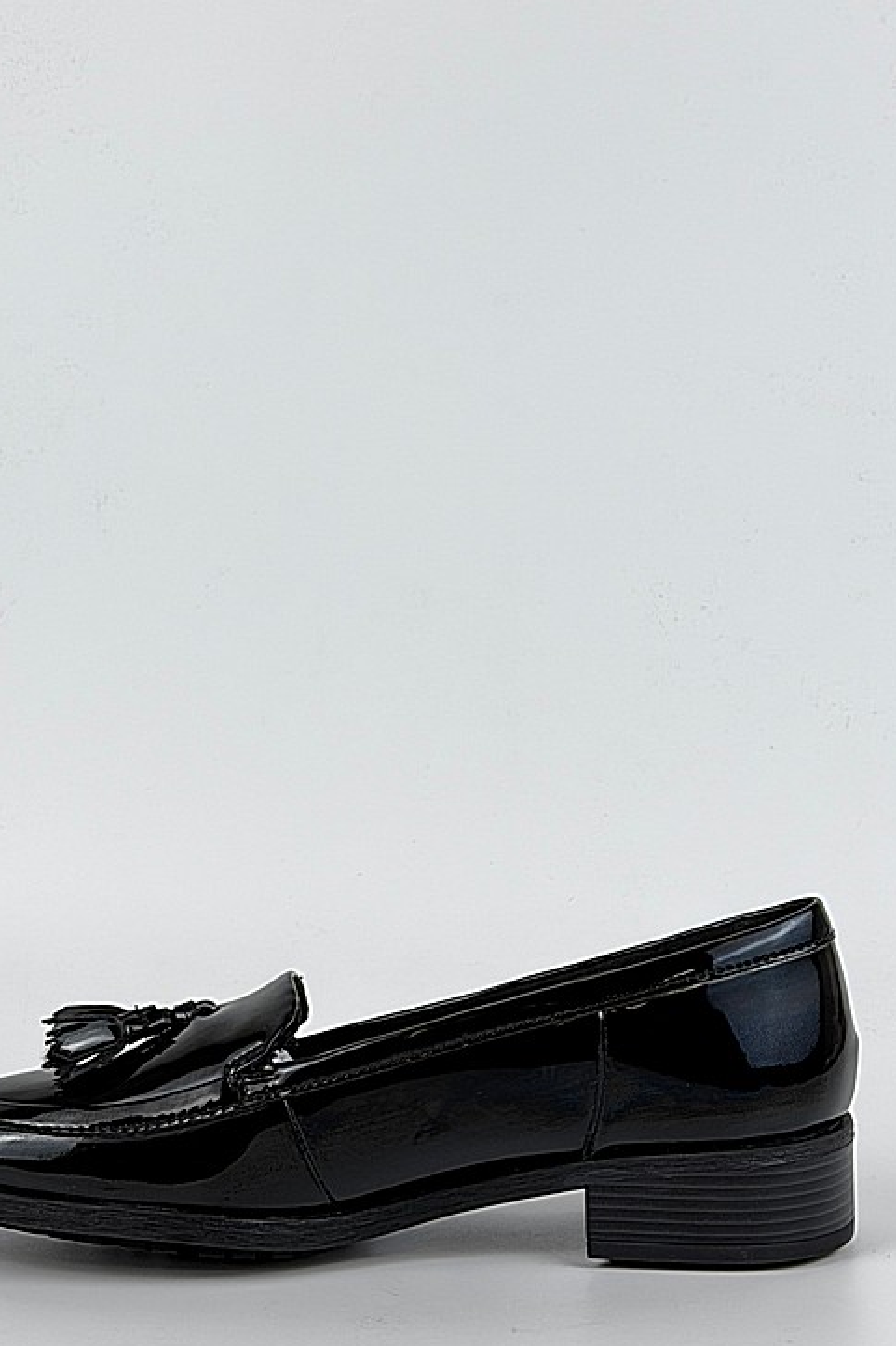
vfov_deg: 24.5
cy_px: 641
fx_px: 3100
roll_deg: +0.2
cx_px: 404
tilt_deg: -5.3
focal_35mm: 83
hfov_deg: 16.4
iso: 50
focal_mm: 6.76
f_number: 1.78
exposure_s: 1/149
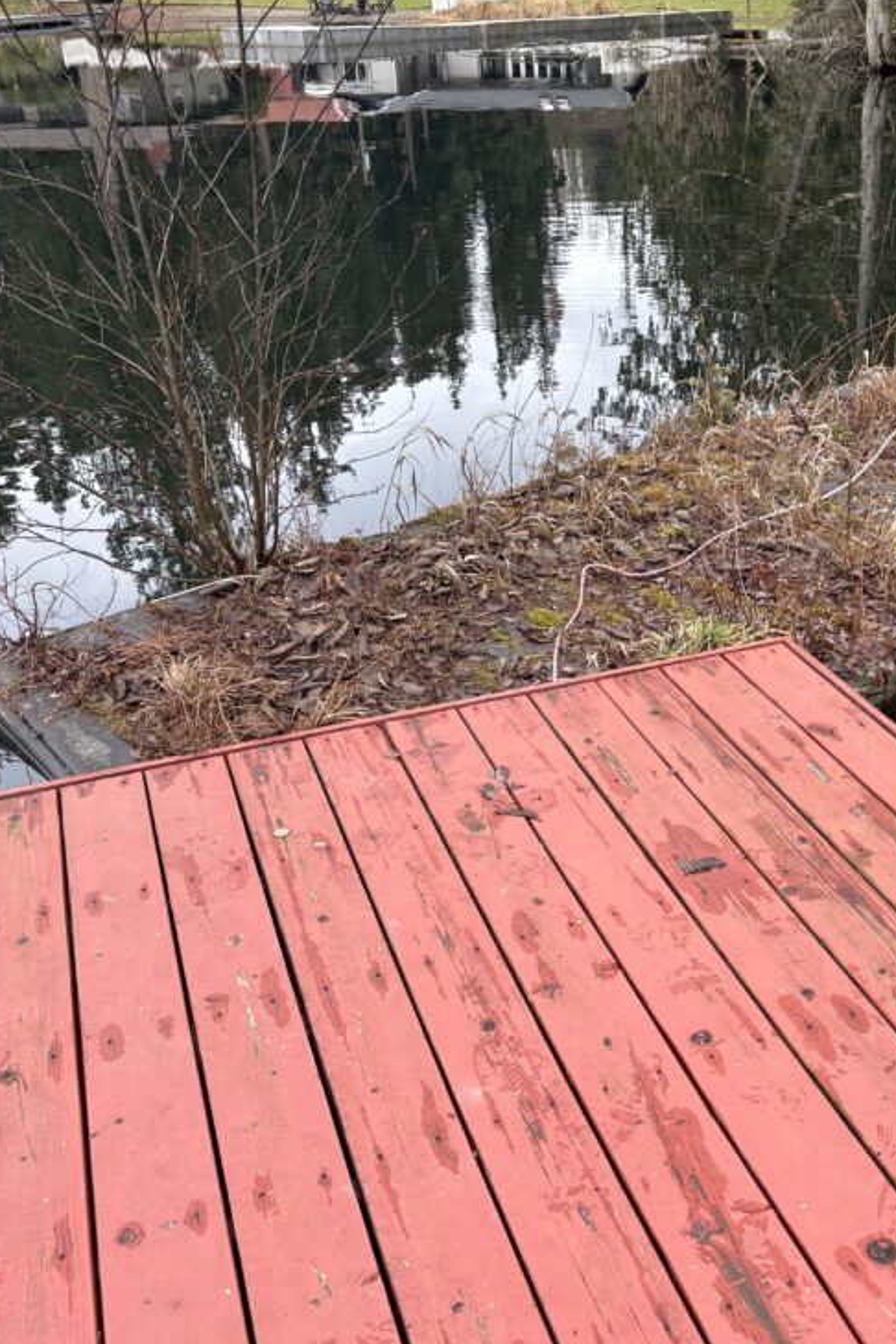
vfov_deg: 50.7
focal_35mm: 38
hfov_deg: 34.2
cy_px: 697
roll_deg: +0.7
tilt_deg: -27.2
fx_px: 1419
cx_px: 686
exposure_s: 1/121
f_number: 1.6
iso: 50
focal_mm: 5.96
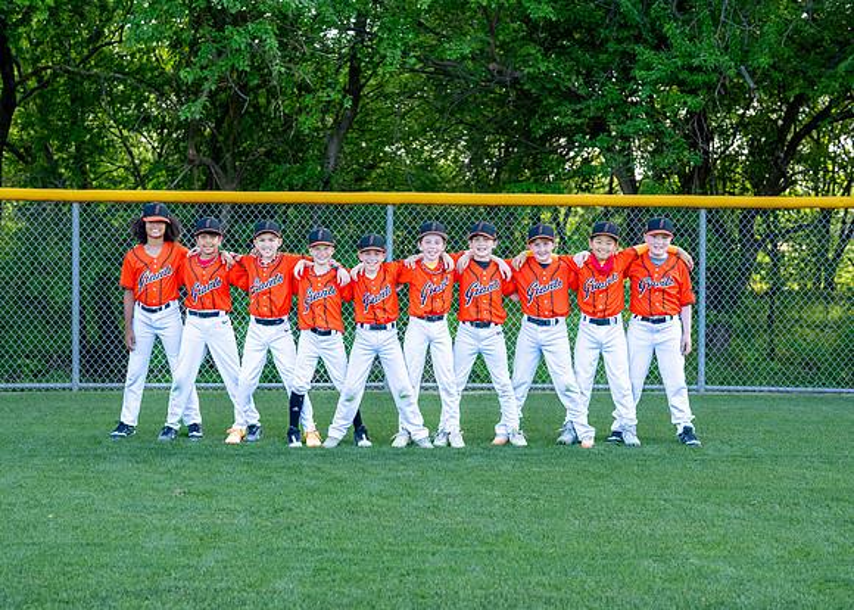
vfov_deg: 25.3
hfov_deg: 34.8
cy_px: 324
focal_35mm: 56
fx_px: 1360
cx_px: 405
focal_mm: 50
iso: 200
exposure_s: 1/400
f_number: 2.8
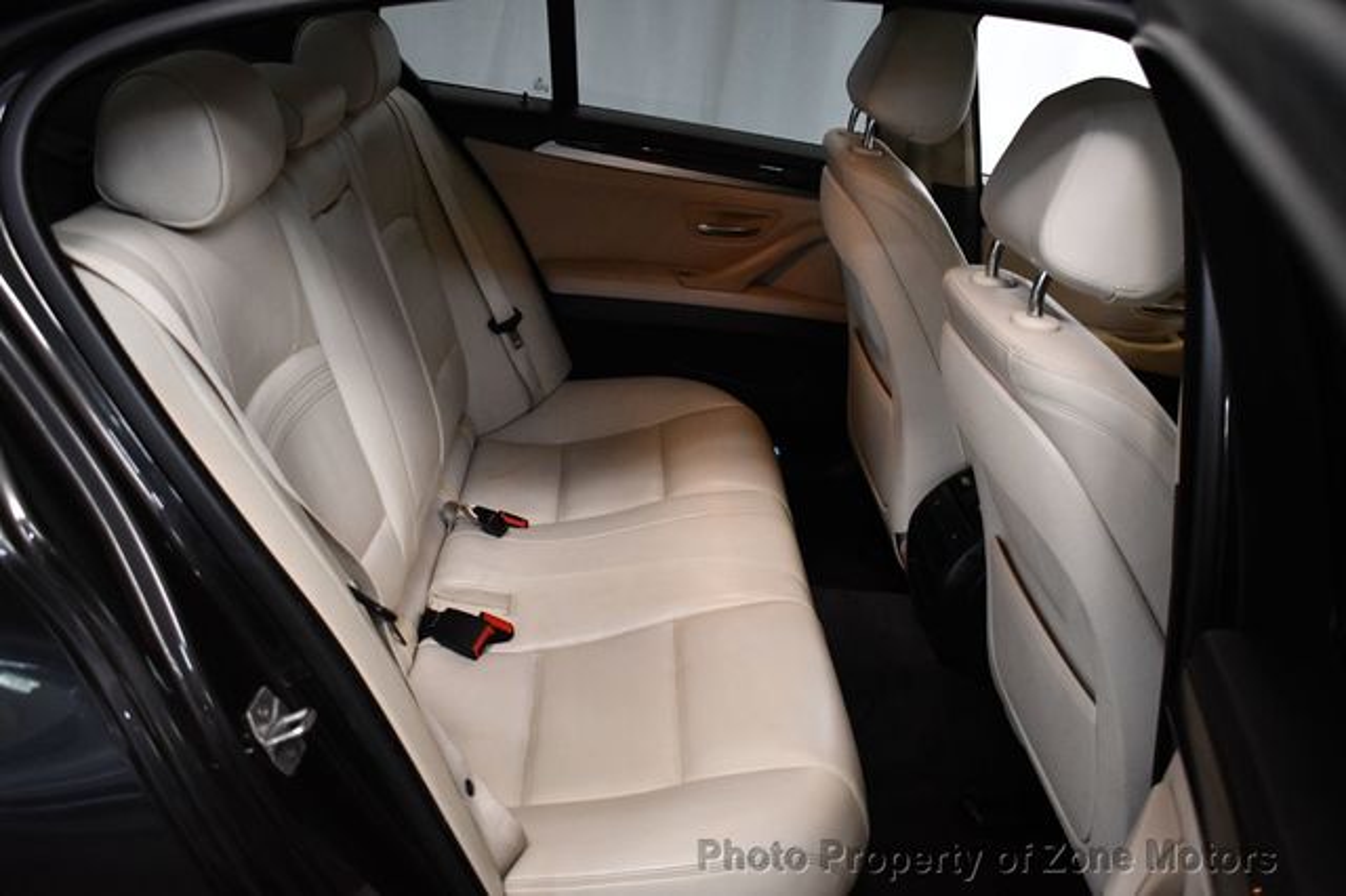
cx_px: 673
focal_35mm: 33
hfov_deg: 57.2
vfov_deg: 39.9
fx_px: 1233
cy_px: 448
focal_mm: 22
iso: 1800
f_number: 3.8
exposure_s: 1/125
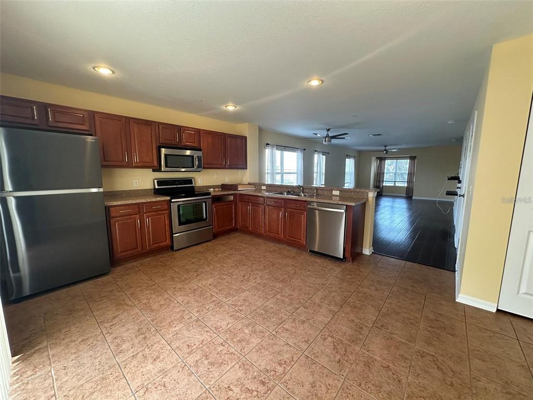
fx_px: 216
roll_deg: -0.4
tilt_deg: -7.5
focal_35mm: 14
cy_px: 200
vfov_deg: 85.7
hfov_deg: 102.1
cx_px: 266
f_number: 2.2
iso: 250
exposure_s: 1/120
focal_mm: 2.22
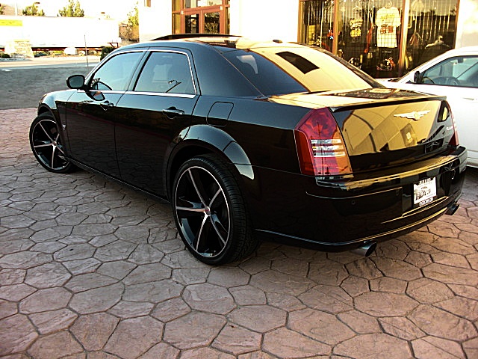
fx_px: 497
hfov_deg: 51.4
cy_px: 180
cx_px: 239
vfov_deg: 39.7
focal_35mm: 36
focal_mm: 6.3
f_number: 2.8
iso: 100
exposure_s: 1/80
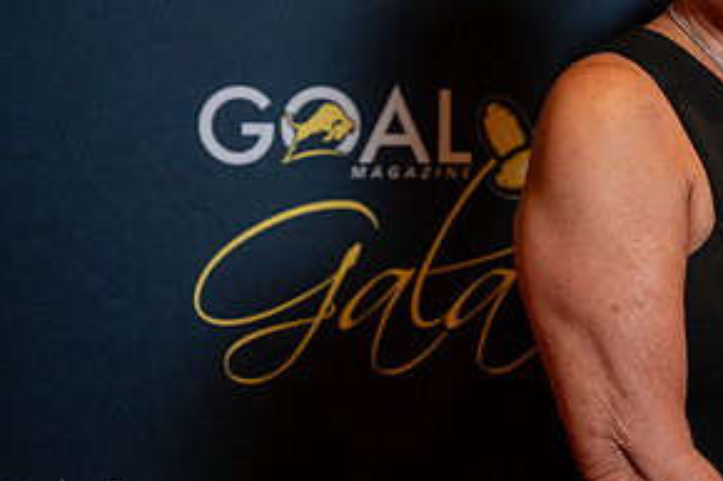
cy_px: 103
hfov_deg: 15.1
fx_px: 2690
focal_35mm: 134
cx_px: 716
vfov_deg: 10.2
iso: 1600
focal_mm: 66
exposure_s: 1/200
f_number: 4
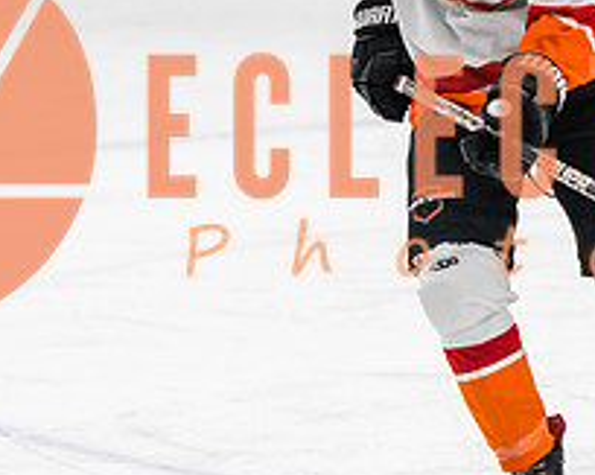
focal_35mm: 334
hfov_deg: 5.8
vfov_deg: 4.6
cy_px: 191
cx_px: 625
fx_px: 5879
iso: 1250
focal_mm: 110
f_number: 2.8
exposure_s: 1/640
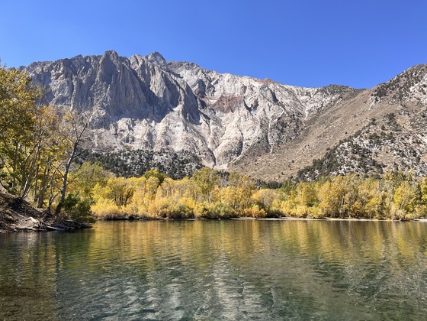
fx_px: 321
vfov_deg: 53.1
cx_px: 214
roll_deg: -0.1
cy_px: 160
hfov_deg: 67.3
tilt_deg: +9.0
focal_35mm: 26
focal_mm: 5.1
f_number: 1.6
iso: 50
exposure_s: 1/1957
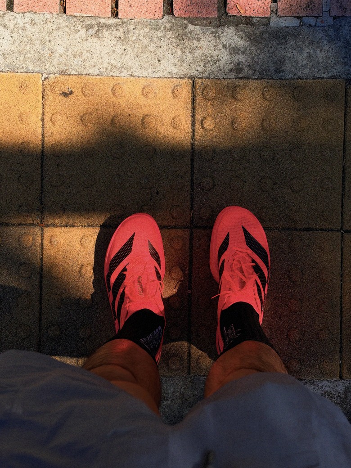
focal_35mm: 48
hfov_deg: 30.3
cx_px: 176
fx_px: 649
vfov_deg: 39.7
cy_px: 234
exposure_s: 1/4975
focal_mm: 6.93
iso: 80
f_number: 1.8
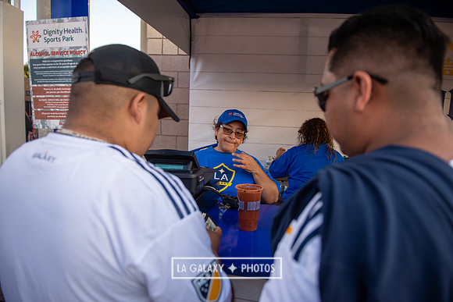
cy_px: 151
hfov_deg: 73.7
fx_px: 302
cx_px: 226
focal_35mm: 24
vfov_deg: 53.2
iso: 125
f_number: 2.8
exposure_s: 1/250
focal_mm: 24
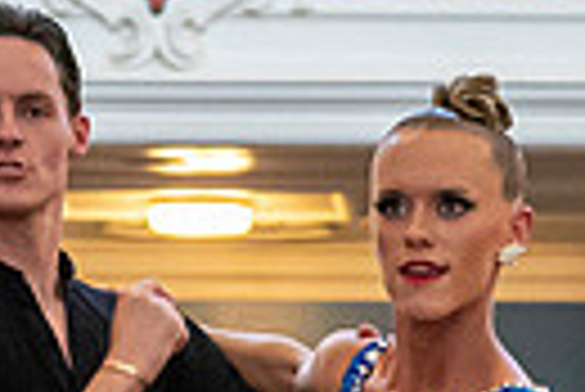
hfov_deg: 10.5
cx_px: 455
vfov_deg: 6.7
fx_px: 3172
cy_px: 941
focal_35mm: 195
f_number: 2.2
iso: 6400
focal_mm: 35
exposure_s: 1/500
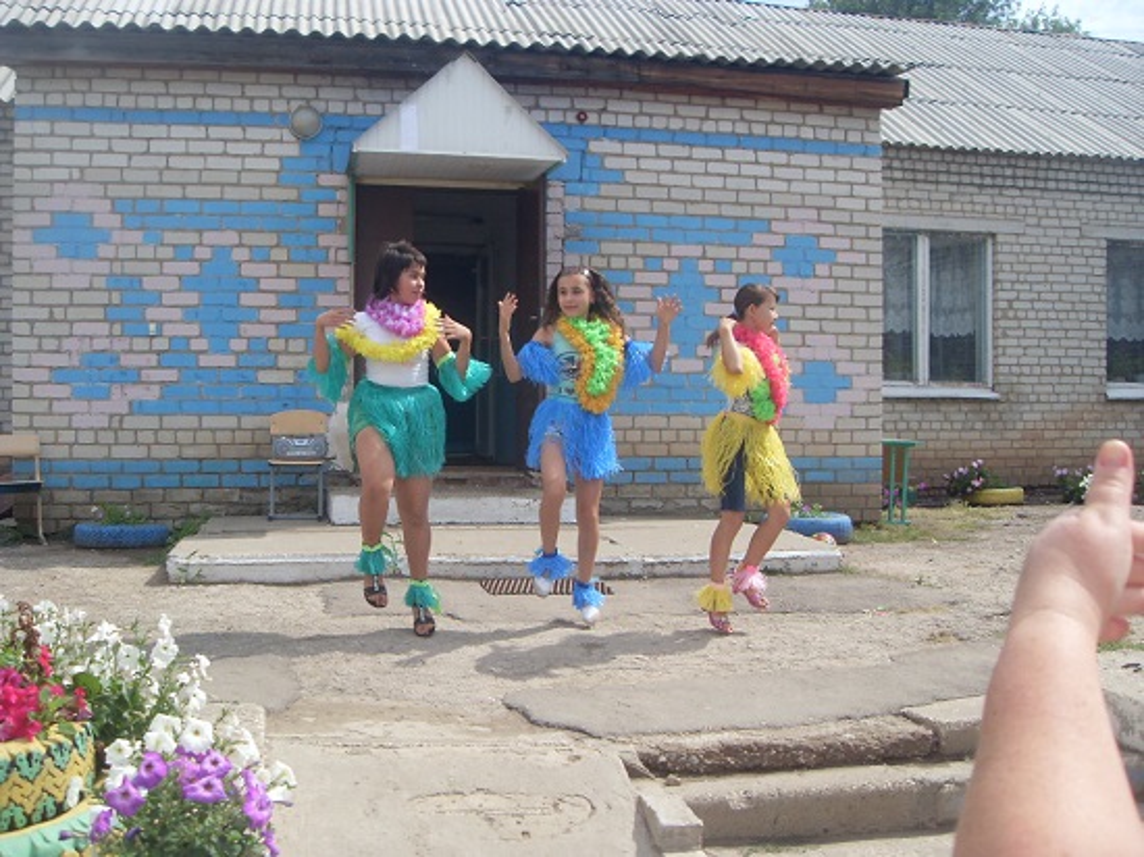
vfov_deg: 38.6
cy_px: 428
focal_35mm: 37
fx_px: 1222
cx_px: 572
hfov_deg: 50.2
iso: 80
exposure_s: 1/250
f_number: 7
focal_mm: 6.3
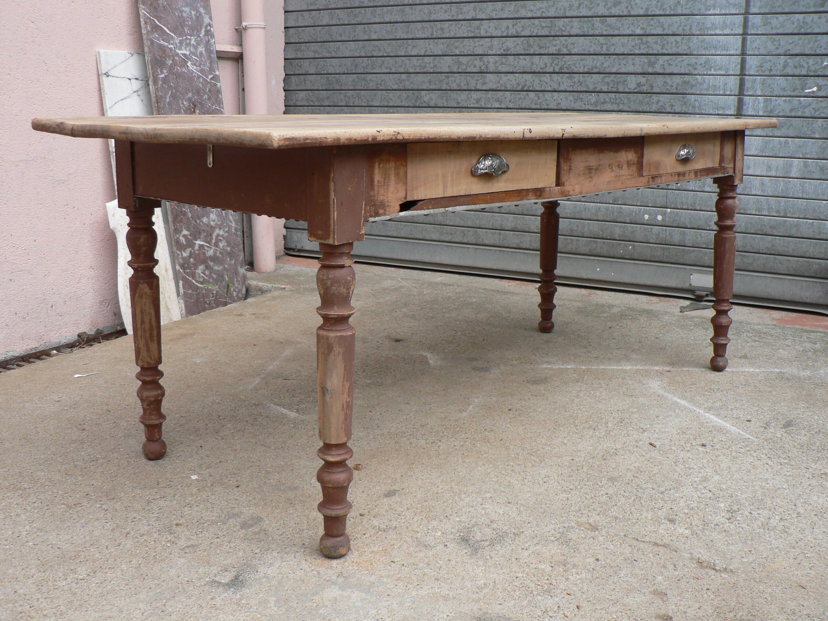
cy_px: 310
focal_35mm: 36
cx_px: 414
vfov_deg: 39.7
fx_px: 861
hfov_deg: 51.4
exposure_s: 1/320
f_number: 2.8
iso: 80
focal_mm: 6
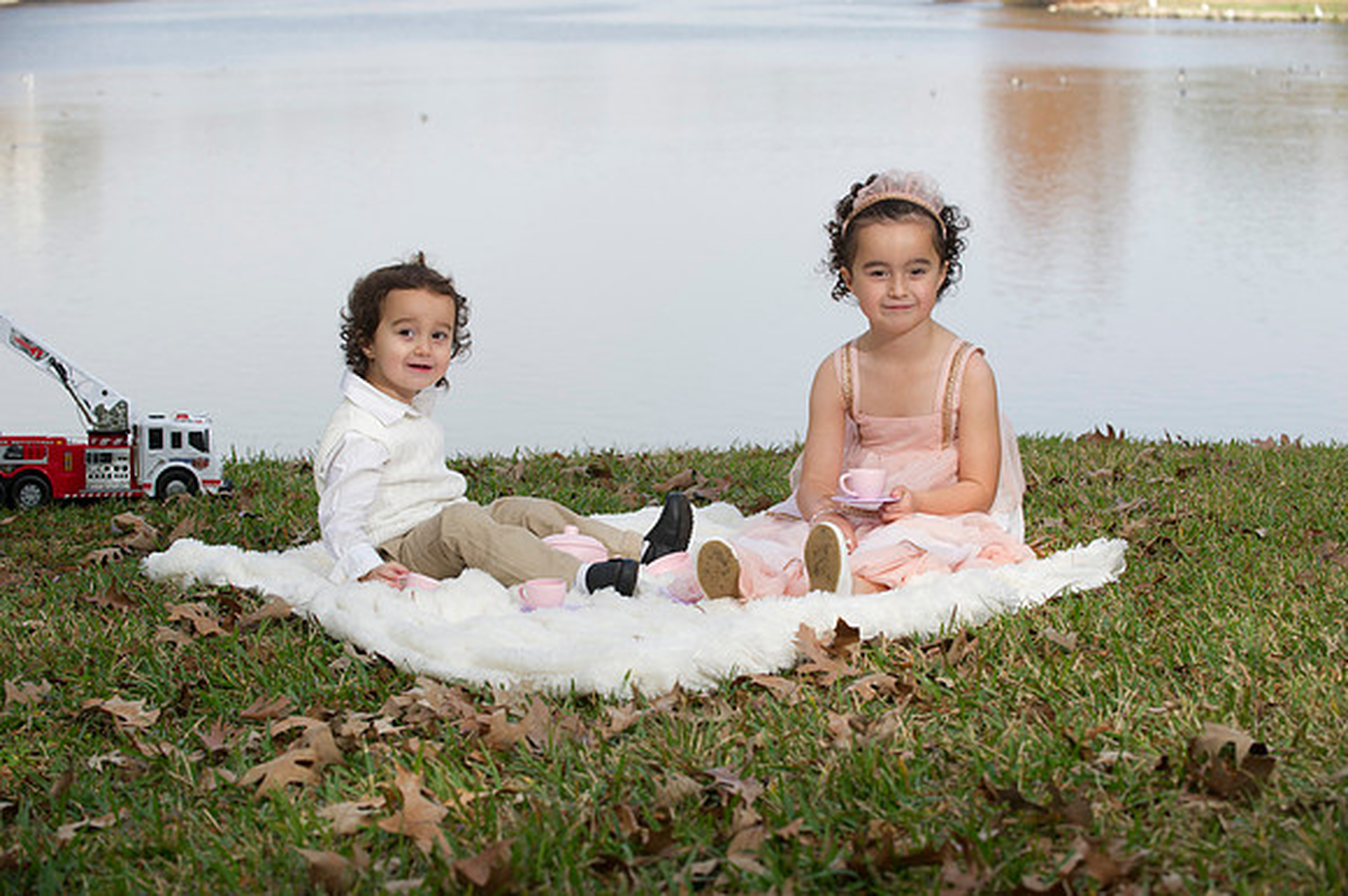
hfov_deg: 23.7
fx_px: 3218
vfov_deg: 15.9
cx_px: 674
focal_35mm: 86
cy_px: 448
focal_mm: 86
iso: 200
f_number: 5.6
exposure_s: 1/250
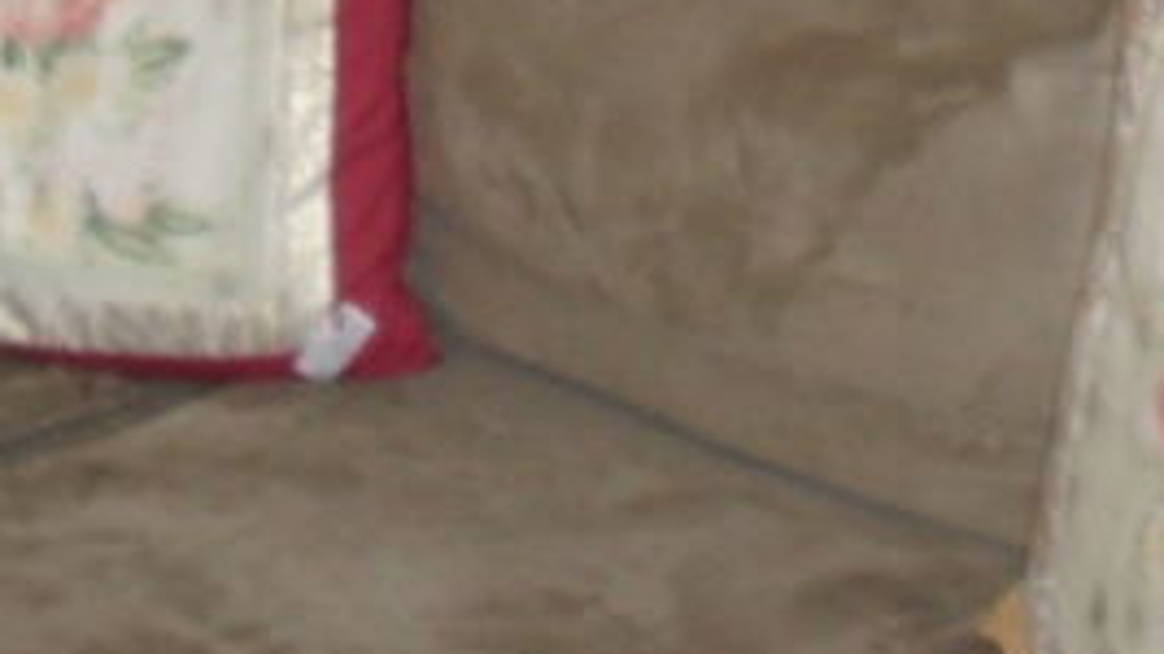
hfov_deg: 14.2
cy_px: -676
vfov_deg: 7.9
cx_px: 1491
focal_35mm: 146
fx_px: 4505
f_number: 3.2
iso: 200
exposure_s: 1/45
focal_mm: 6.3
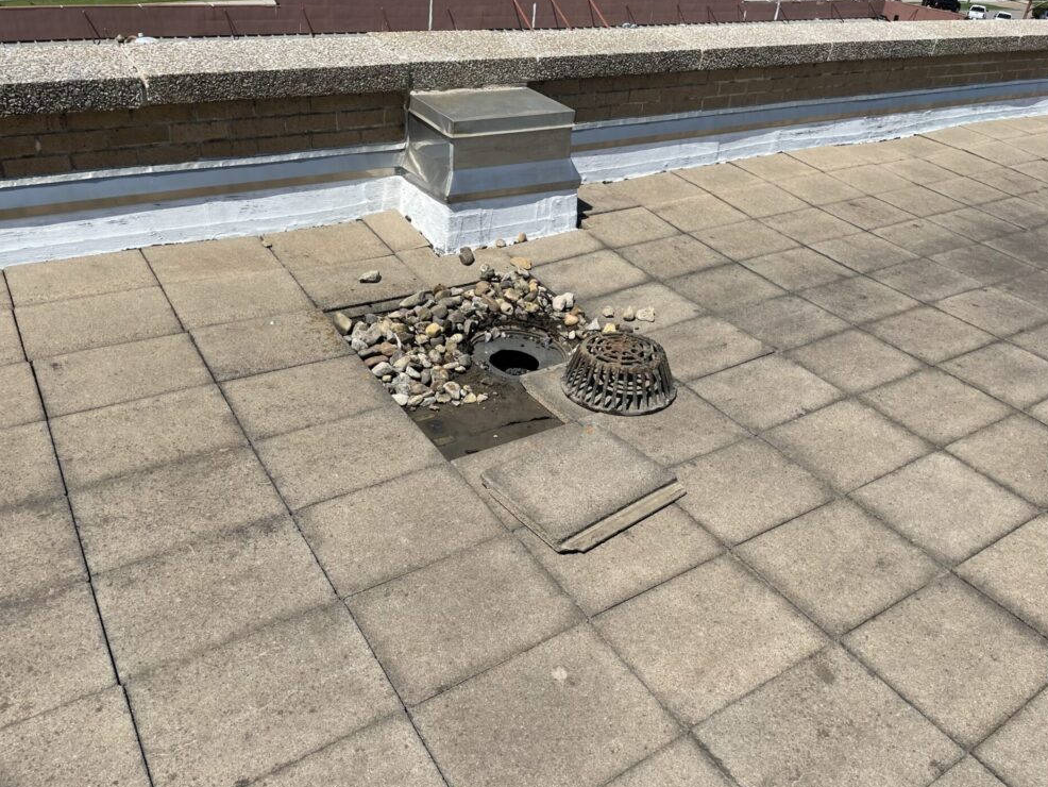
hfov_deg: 65.3
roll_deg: -5.7
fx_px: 818
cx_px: 510
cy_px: 385
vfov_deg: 51.4
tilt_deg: -30.9
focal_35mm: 27
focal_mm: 4.2
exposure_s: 1/5051
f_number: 1.6
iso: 32
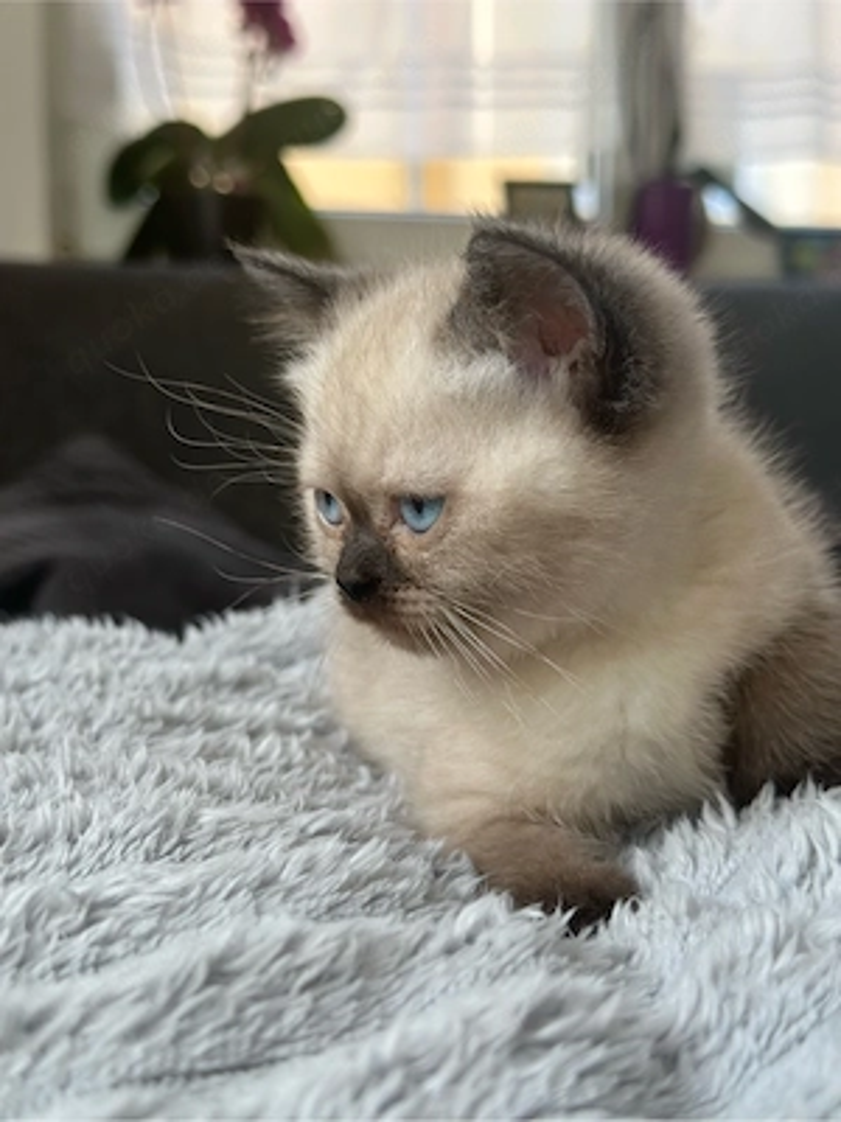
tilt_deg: -6.4
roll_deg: -0.5
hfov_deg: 30.3
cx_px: 420
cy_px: 561
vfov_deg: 39.7
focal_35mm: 48
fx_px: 1555
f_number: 1.78
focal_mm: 6.86
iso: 80
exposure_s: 1/291
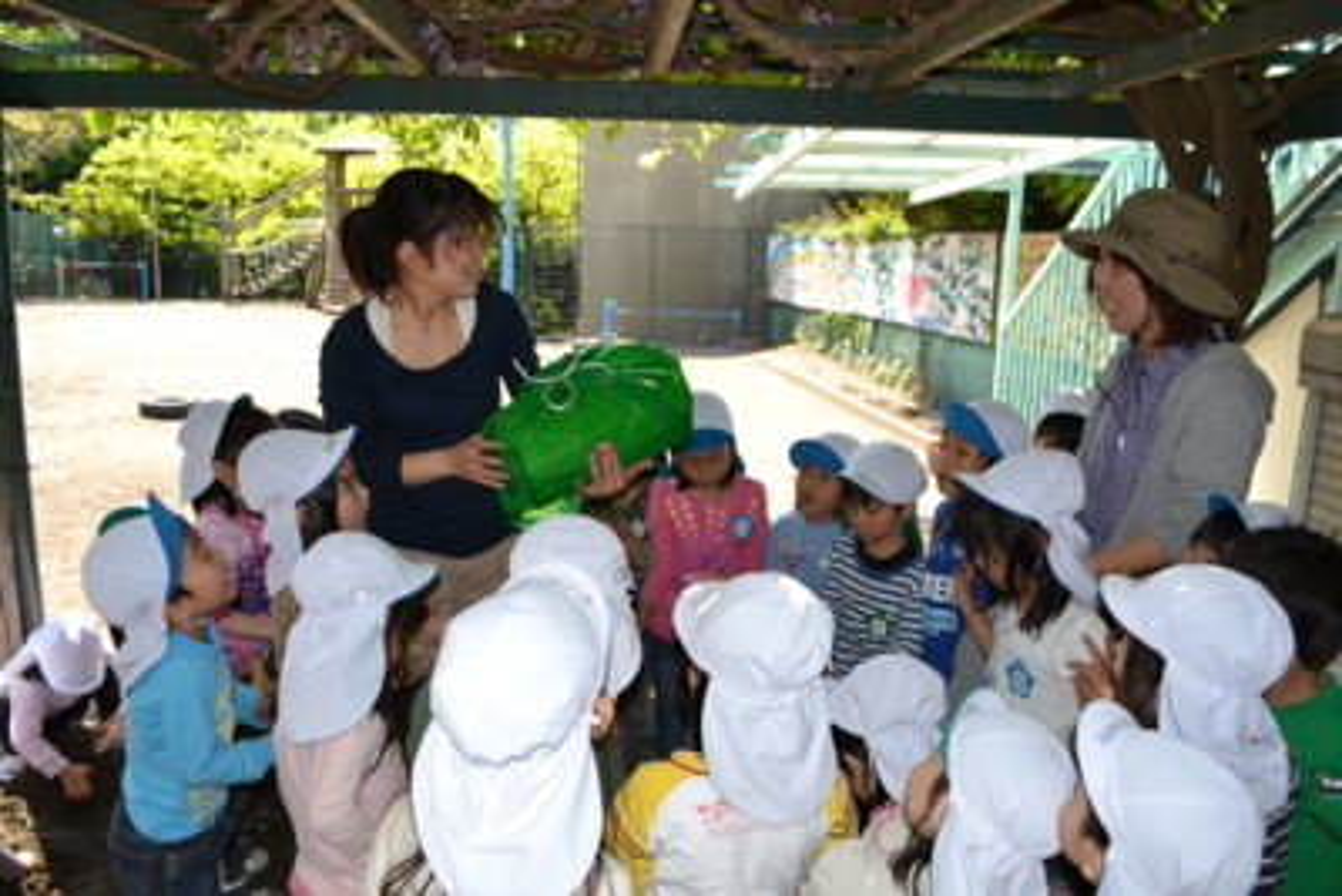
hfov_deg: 67.4
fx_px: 1007
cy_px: 448
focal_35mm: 27
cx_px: 671
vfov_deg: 48.0
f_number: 4
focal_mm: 18
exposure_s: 1/125
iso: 110
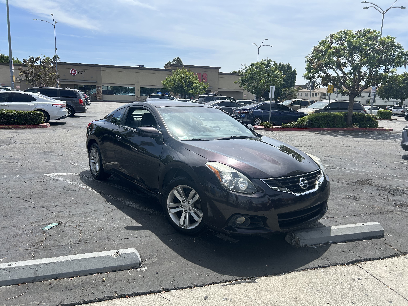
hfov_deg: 67.3
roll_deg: -1.7
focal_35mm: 26
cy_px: 153
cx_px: 204
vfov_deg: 53.1
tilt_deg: -8.7
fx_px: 306
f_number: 1.5
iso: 50
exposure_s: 1/3831
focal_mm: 5.7
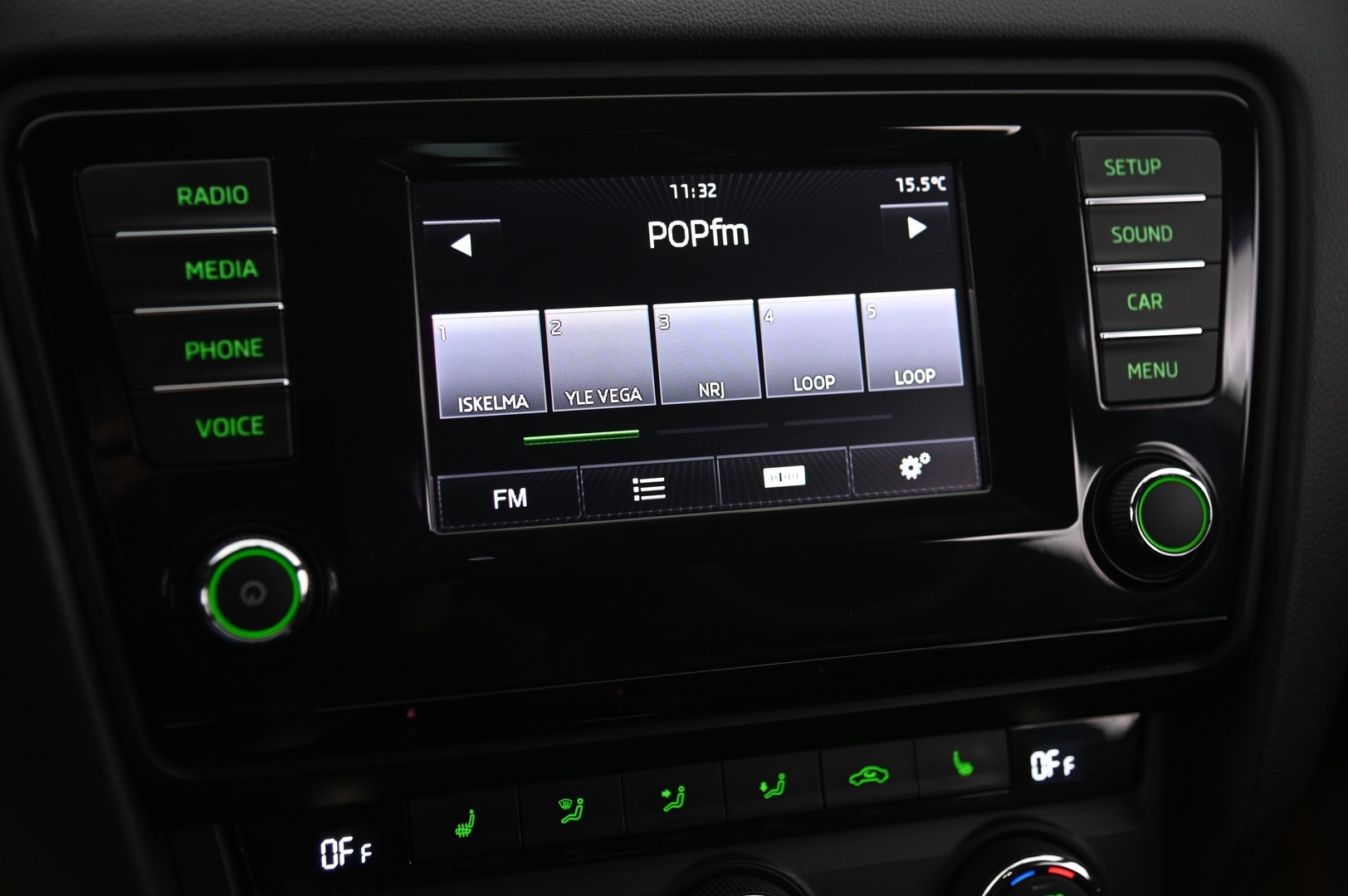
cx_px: 674
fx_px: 1871
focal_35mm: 50
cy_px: 448
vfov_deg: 26.9
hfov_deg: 39.6
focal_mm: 50
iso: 1000
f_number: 4
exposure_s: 1/10
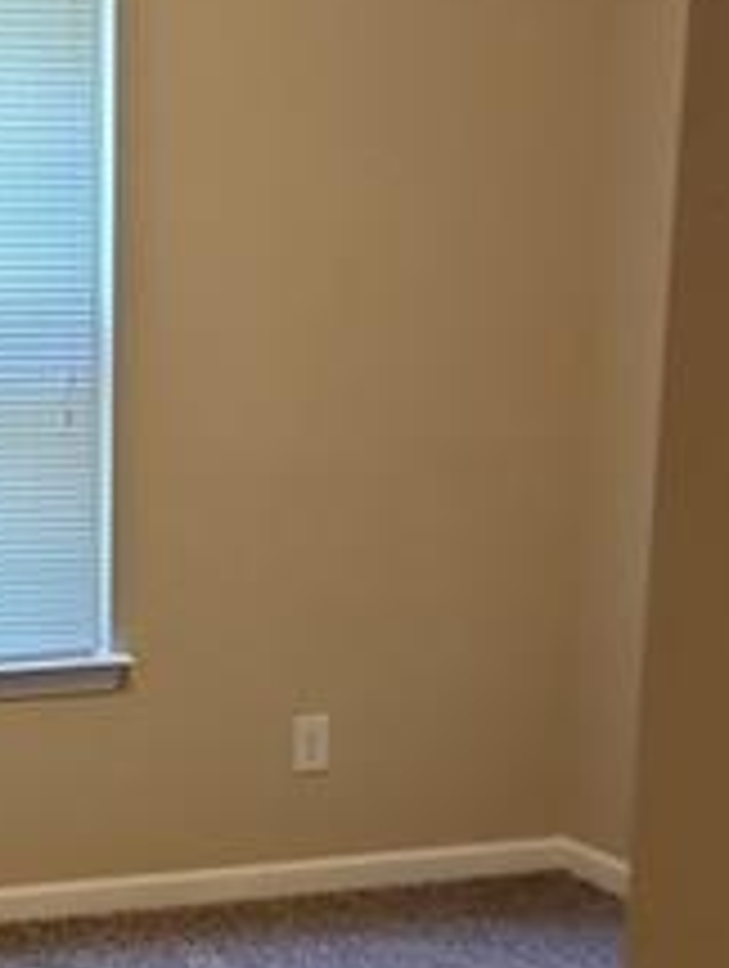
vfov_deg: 23.3
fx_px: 2296
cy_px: 833
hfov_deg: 17.5
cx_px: -32
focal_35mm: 82
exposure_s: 1/59.2
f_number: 1.8
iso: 1246
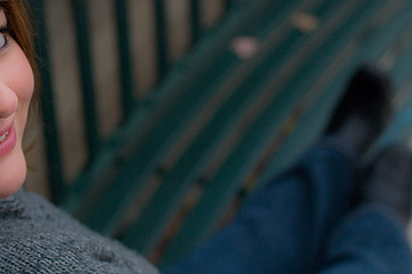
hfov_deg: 16.8
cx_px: 103
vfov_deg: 11.3
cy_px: 142
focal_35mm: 121
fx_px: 1385
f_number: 3.2
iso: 400
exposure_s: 1/160
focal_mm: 50
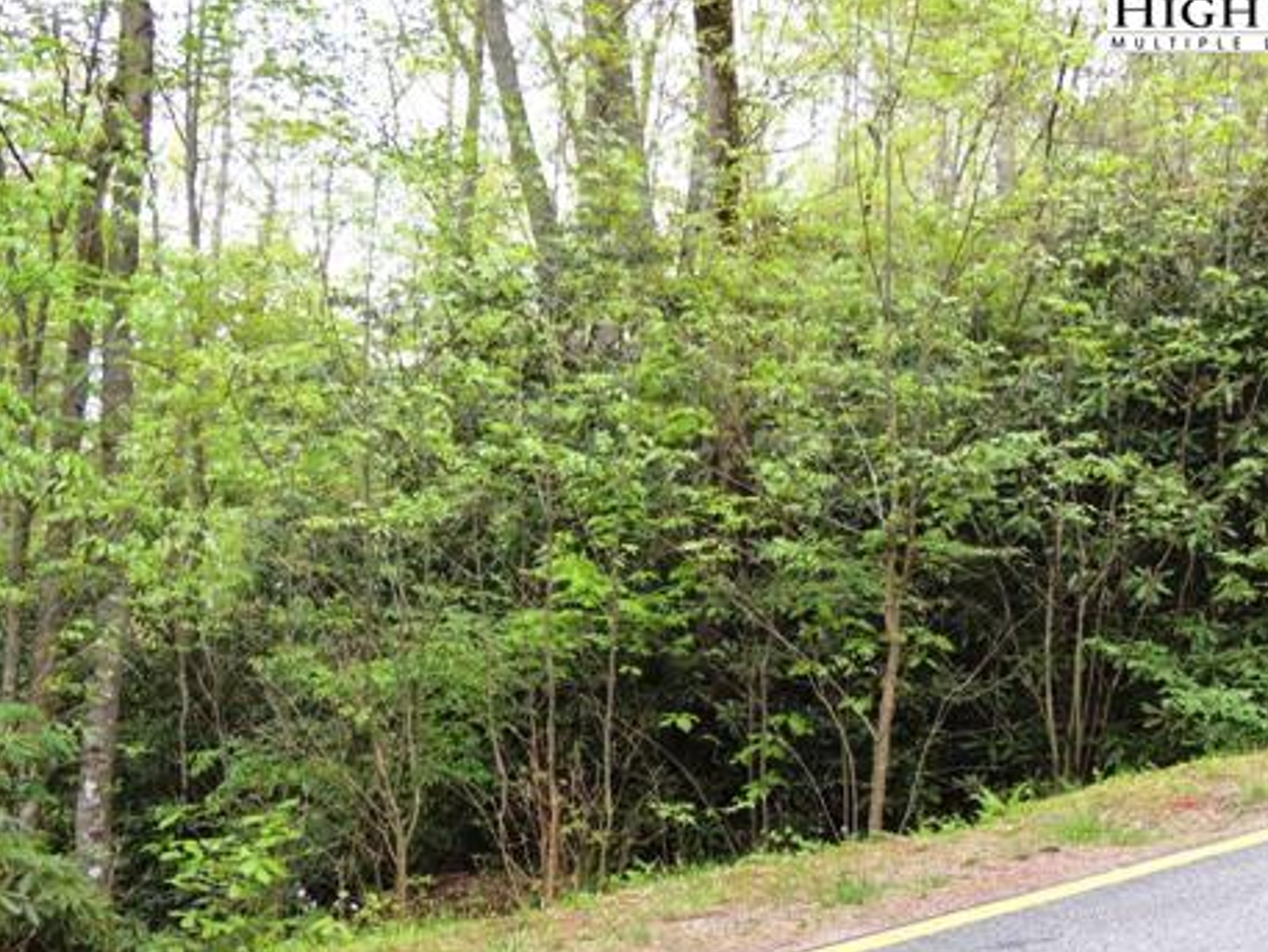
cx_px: 663
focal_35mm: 42
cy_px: 608
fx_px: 1539
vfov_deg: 34.1
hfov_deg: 44.8
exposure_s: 1/50
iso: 100
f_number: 3.1
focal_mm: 5.3
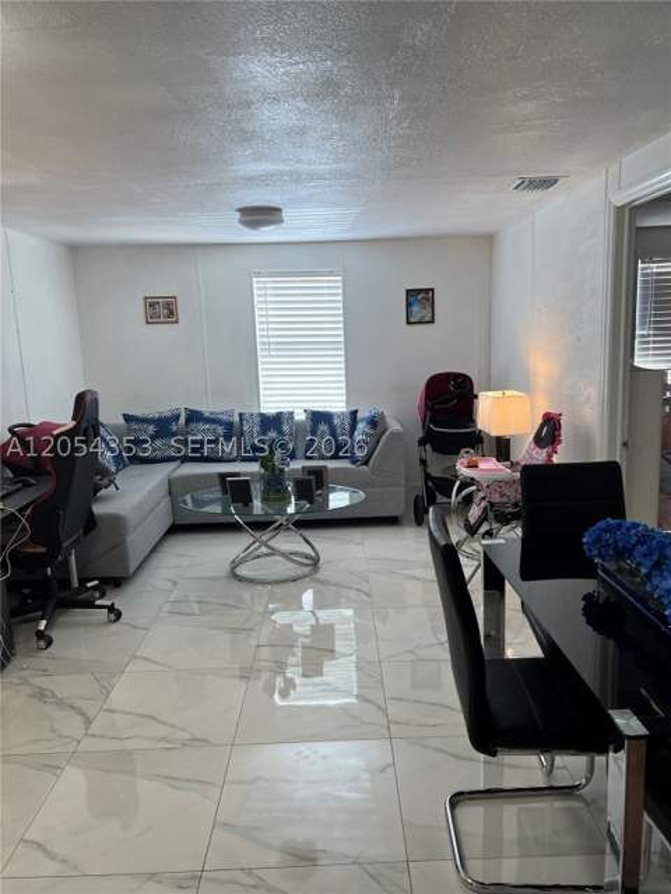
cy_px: 447
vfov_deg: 67.3
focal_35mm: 26
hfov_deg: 53.1
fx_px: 672
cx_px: 336
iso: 50
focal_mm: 5.7
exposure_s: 1/120
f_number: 1.5
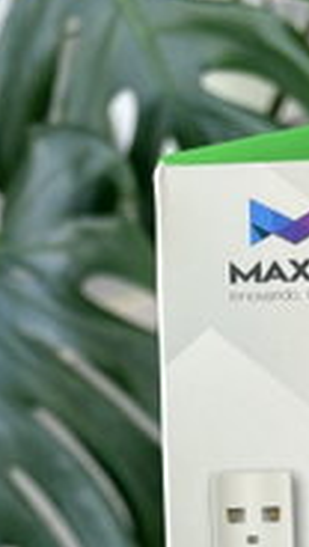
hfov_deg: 14.6
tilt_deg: -70.3
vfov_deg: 22.8
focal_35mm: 82
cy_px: 724
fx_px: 1190
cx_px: 294
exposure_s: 1/122
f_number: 1.6
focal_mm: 5.96
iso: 64
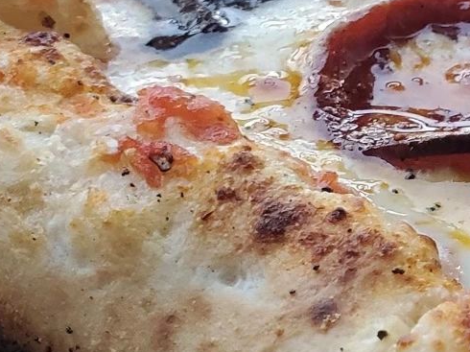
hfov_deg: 16.7
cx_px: 710
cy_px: 78
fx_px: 1452
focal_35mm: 107
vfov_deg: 13.8
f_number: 2.4
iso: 200
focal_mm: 4.3
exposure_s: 1/120
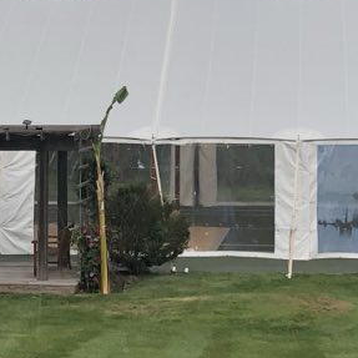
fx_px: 1615
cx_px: 120
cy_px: 111
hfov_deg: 12.6
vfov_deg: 12.6
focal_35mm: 138
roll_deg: +0.2
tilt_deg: +0.3
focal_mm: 3.99
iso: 25
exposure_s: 1/120
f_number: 1.8
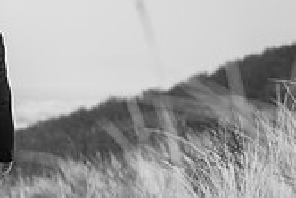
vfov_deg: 4.5
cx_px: -14
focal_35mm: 304
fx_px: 2502
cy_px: 108
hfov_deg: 6.7
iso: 320
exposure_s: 1/2500
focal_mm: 85
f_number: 3.5
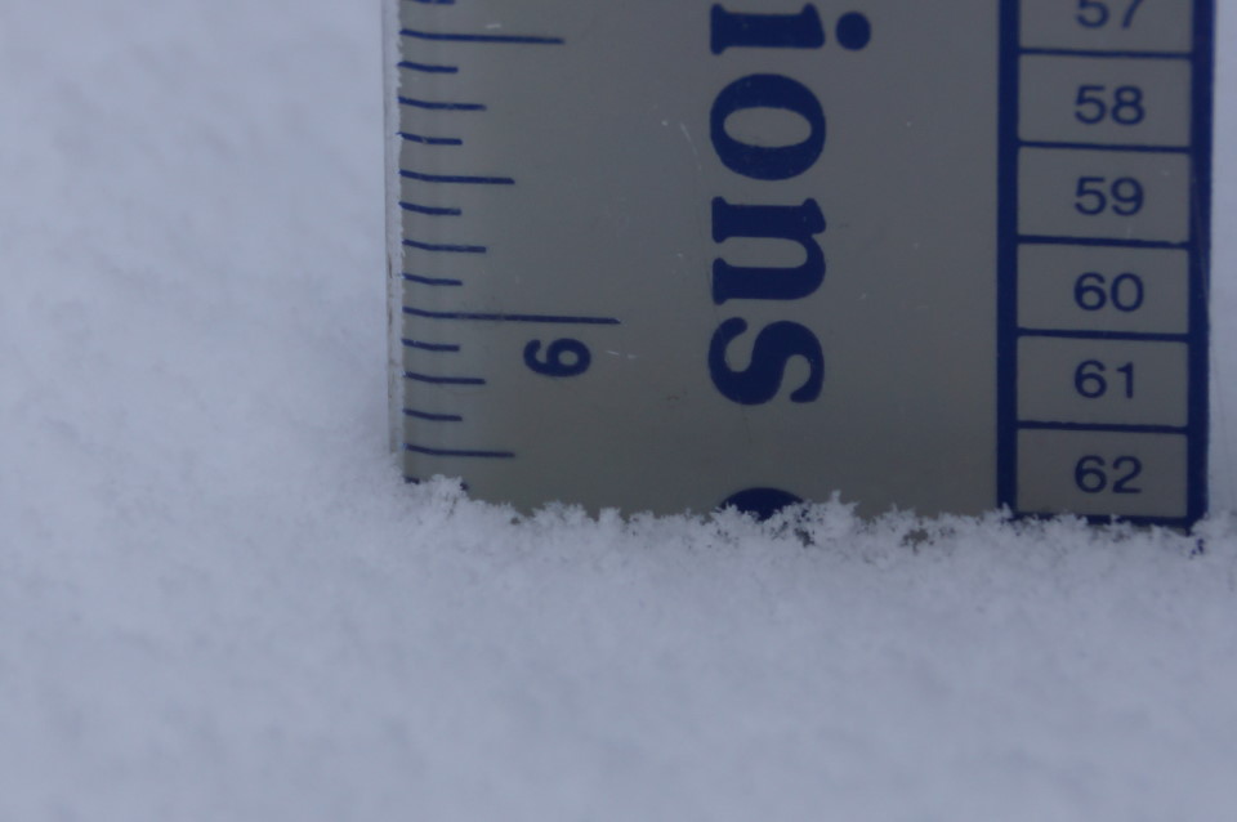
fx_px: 25744
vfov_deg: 1.8
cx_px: 618
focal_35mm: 750
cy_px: 411
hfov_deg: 2.8
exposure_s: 1/400
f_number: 6.3
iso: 100
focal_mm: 250
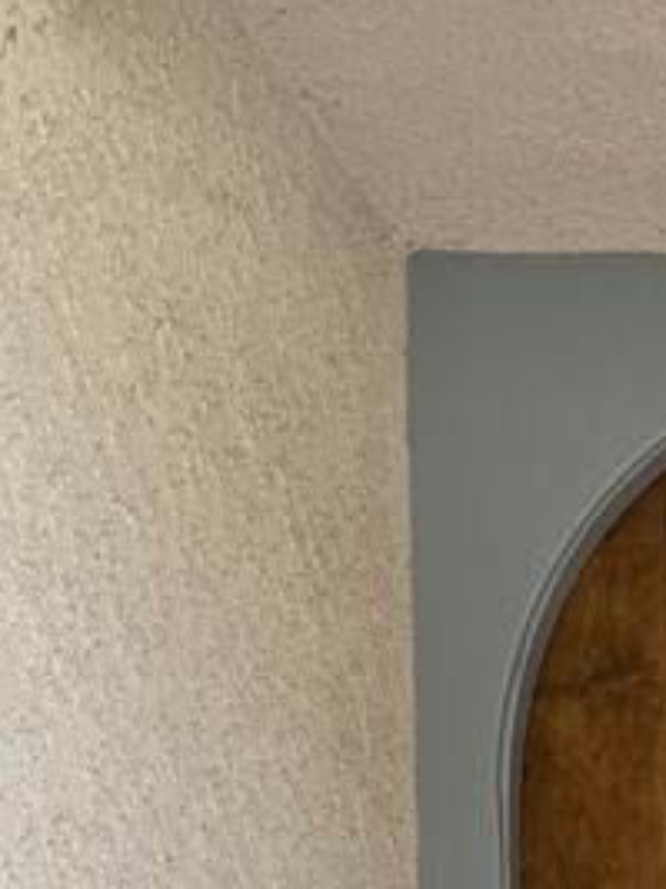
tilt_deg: -6.0
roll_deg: -1.1
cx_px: 1006
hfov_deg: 14.9
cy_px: 1475
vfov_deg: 18.1
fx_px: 2362
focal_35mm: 92
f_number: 1.78
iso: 80
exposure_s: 1/532
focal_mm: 6.76
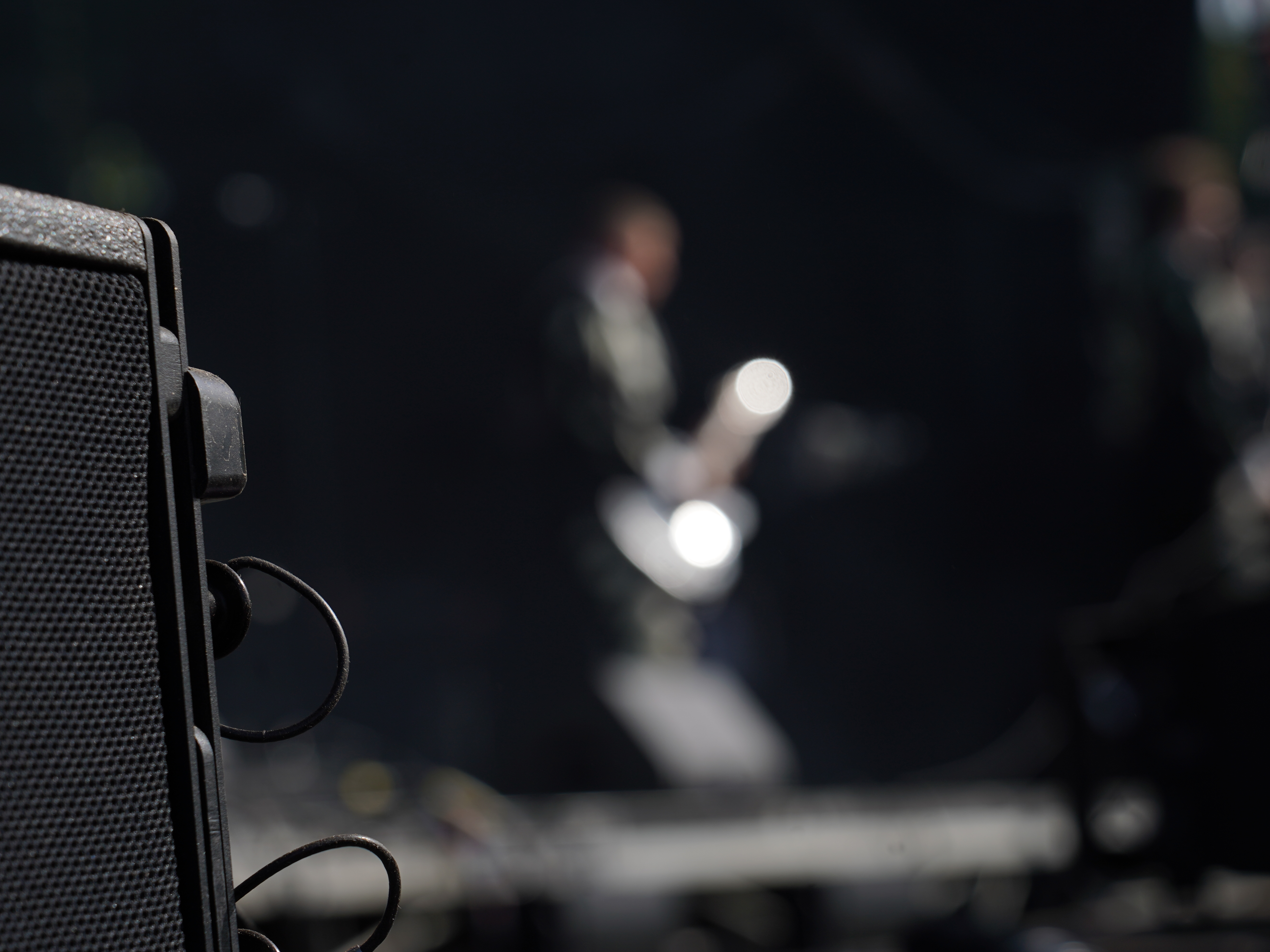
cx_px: 579
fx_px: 4183
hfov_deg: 17.3
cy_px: 476
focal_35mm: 114
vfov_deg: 13.0
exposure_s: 1/500
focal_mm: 105
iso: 100
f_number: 8
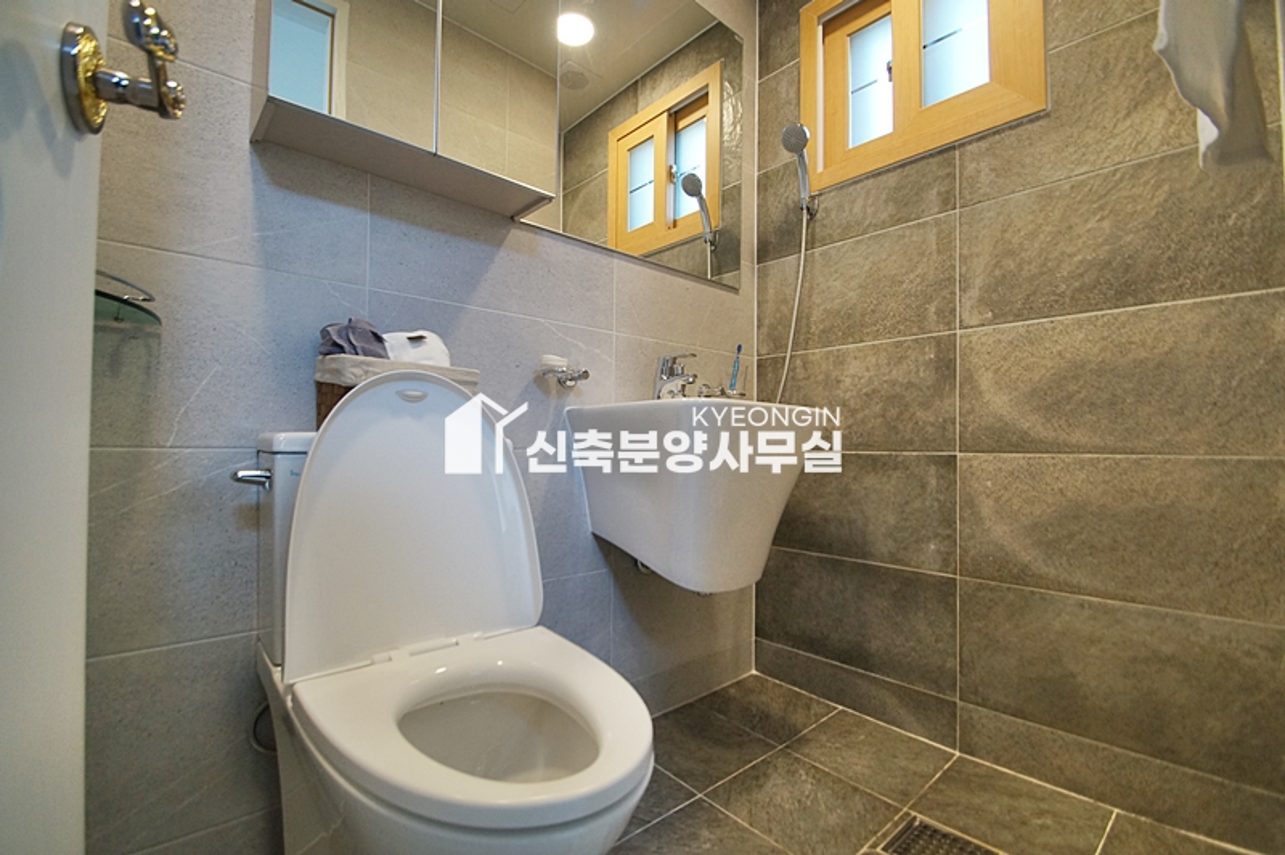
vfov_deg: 77.2
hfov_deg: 100.4
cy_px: 428
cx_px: 642
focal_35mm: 15
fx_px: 535
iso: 800
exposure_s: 1/100
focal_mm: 10
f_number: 4
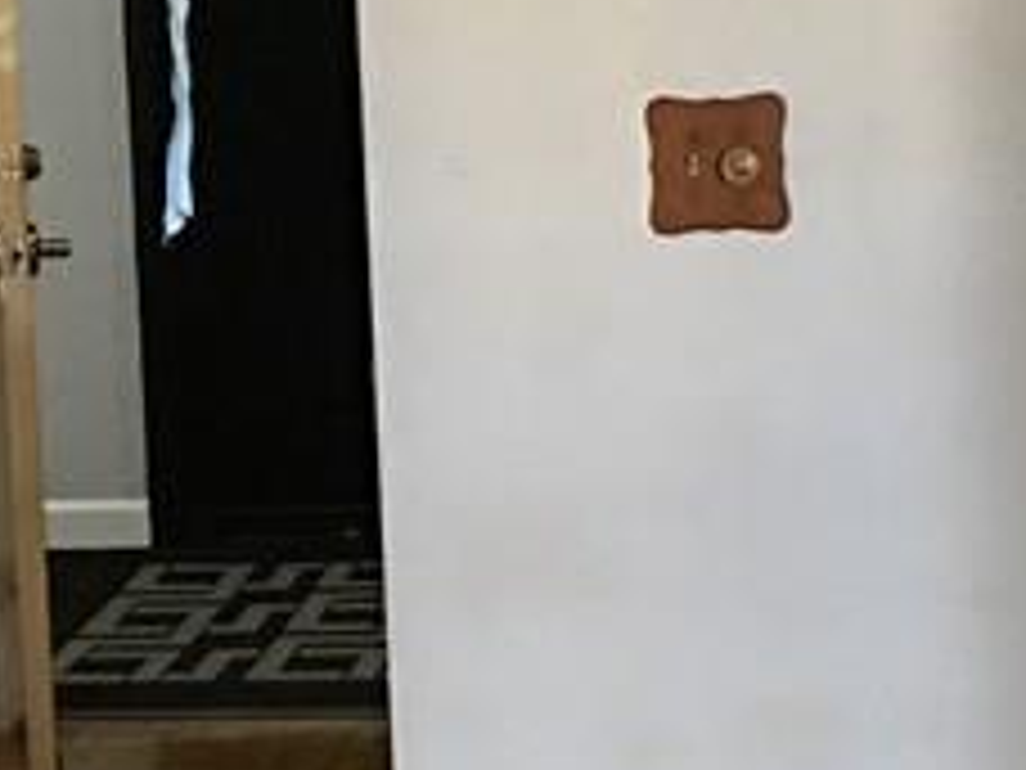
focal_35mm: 130
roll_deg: +3.5
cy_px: 216
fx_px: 3853
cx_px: 108
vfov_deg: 11.4
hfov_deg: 15.0
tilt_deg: -5.2
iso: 50
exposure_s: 1/4
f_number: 2.2
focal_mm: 4.15
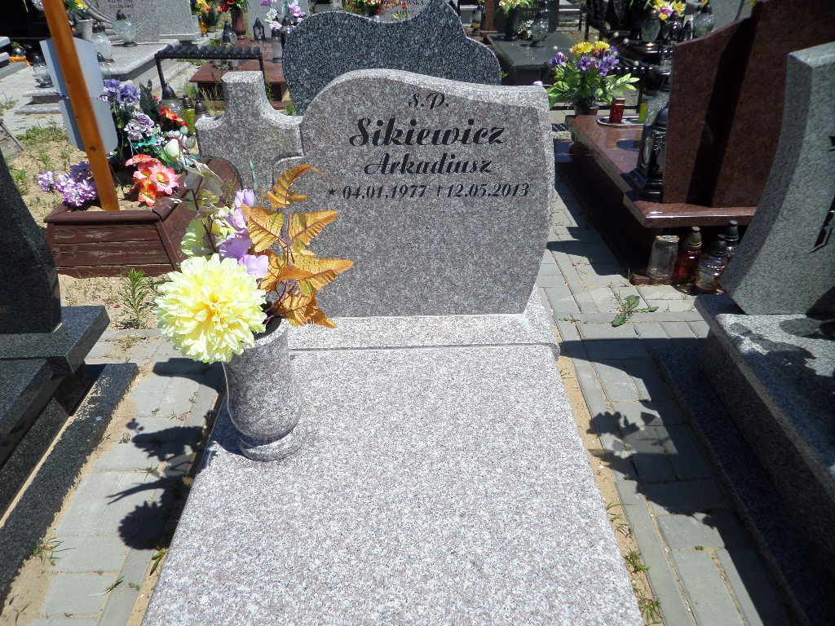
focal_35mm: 24
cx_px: 418
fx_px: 579
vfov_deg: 56.8
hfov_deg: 71.6
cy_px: 313
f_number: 3.1
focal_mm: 4.3
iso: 80
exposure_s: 1/2000
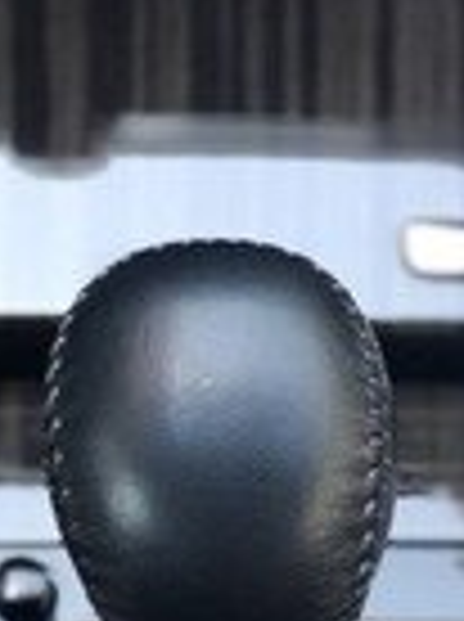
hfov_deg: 7.8
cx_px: 586
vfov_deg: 10.2
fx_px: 3353
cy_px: 986
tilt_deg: -69.1
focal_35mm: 187
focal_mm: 6
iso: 64
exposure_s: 1/60
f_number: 2.4
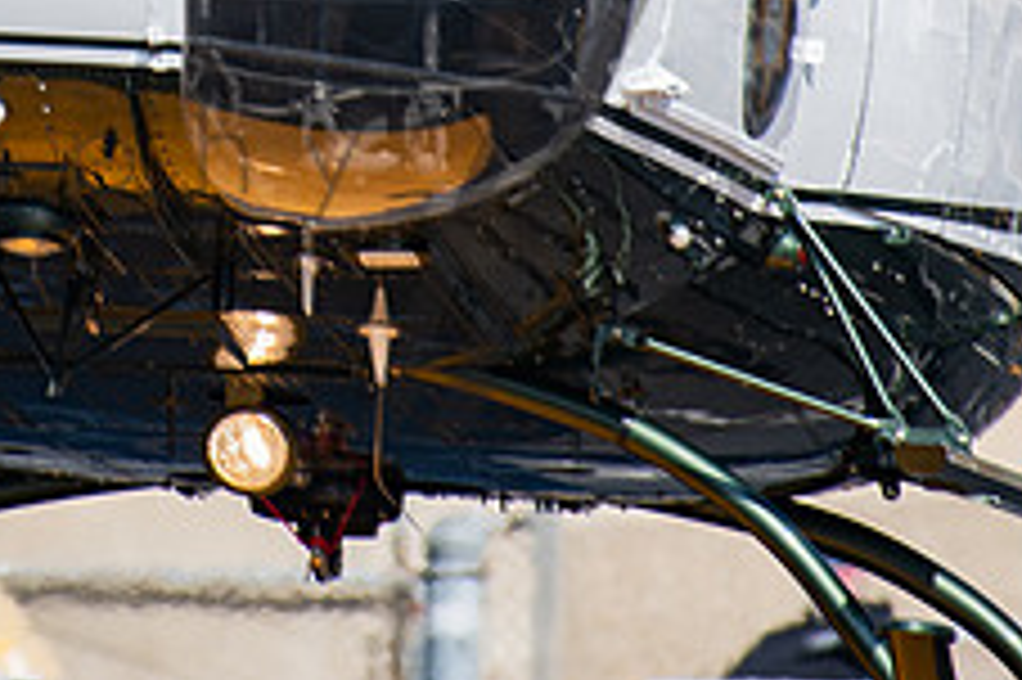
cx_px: 162
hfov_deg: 1.8
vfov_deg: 1.2
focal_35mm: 1150
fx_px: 32623
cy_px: -182
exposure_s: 1/320
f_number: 6.3
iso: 100
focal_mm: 300
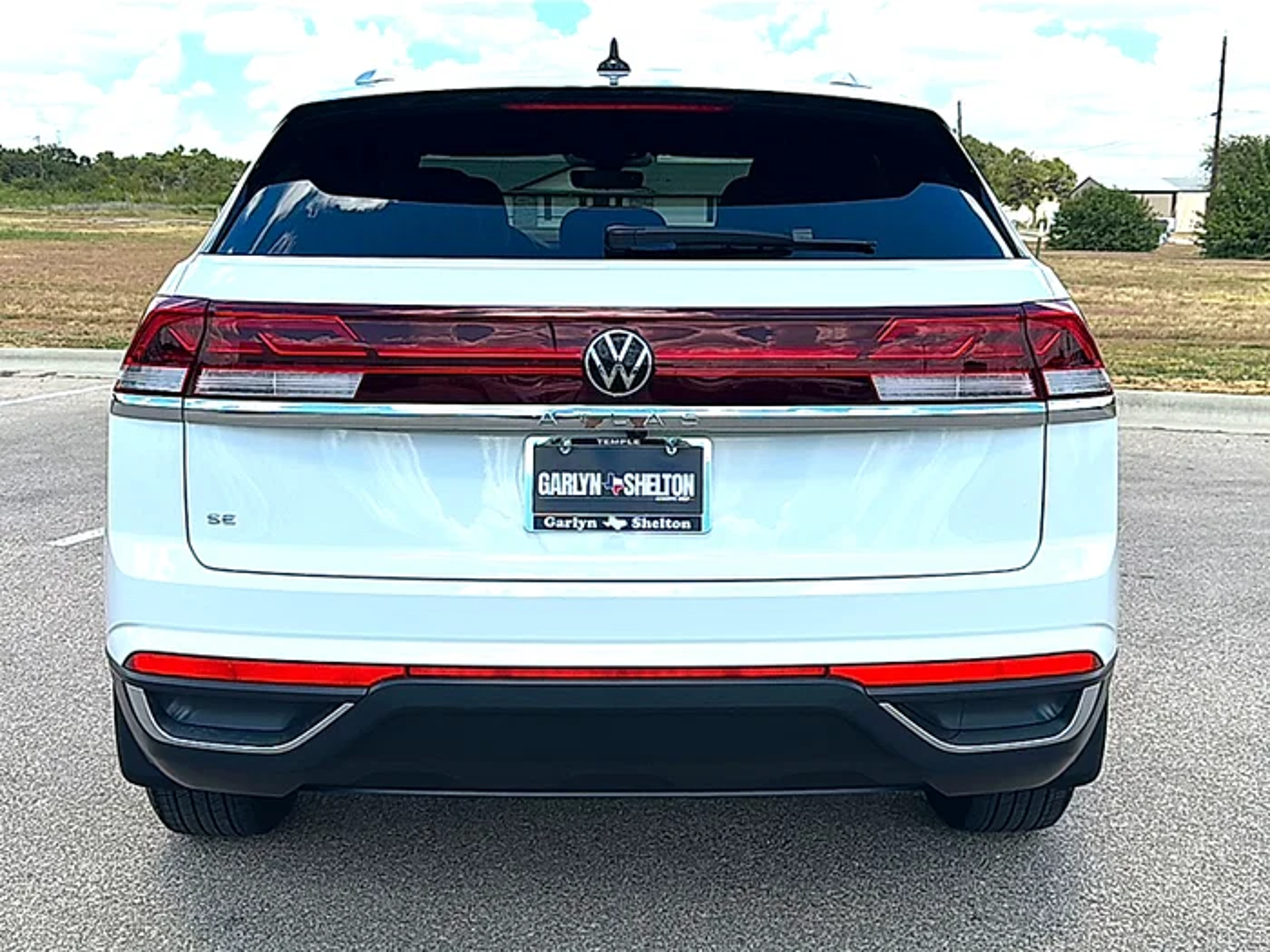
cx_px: 635
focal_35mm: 37
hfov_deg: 50.1
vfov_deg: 38.7
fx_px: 1357
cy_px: 476
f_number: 1.78
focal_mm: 6.86
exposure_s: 1/4219
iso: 80
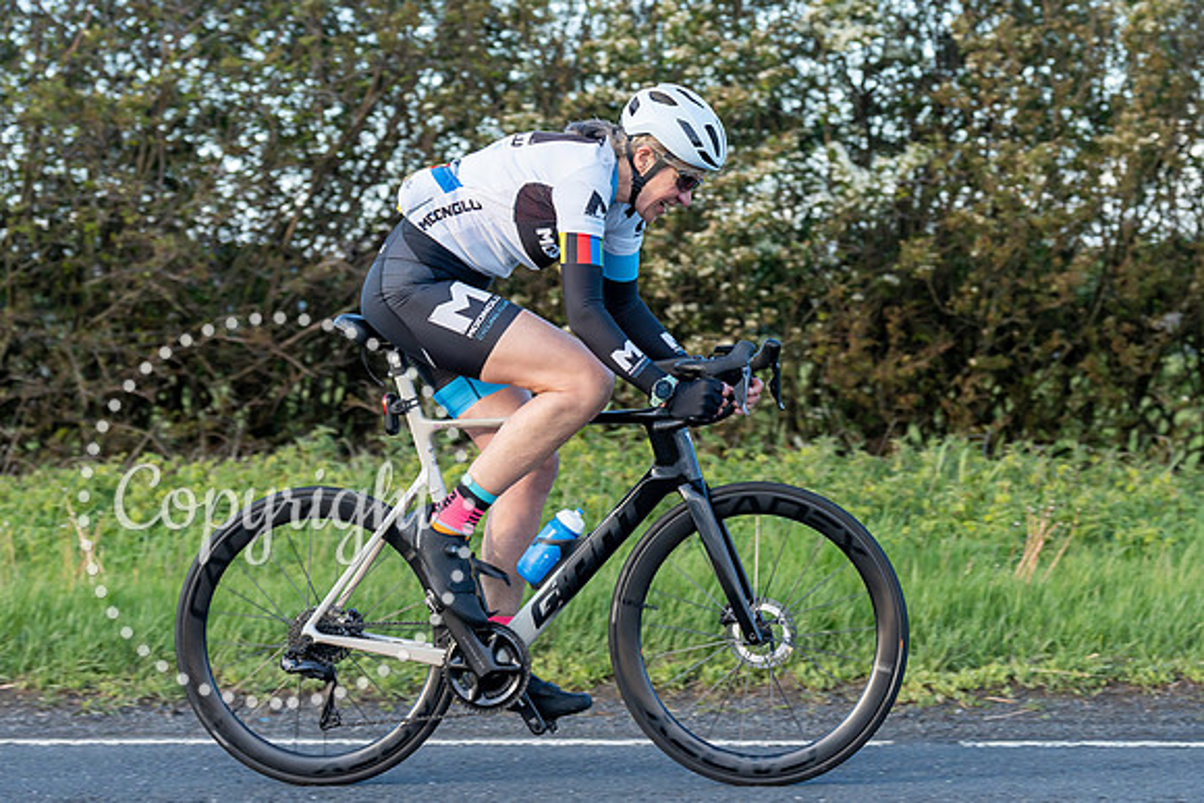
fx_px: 3903
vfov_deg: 11.7
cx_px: 839
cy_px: 243
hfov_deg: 17.5
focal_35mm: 117
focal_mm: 80
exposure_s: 1/1000
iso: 800
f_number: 3.5
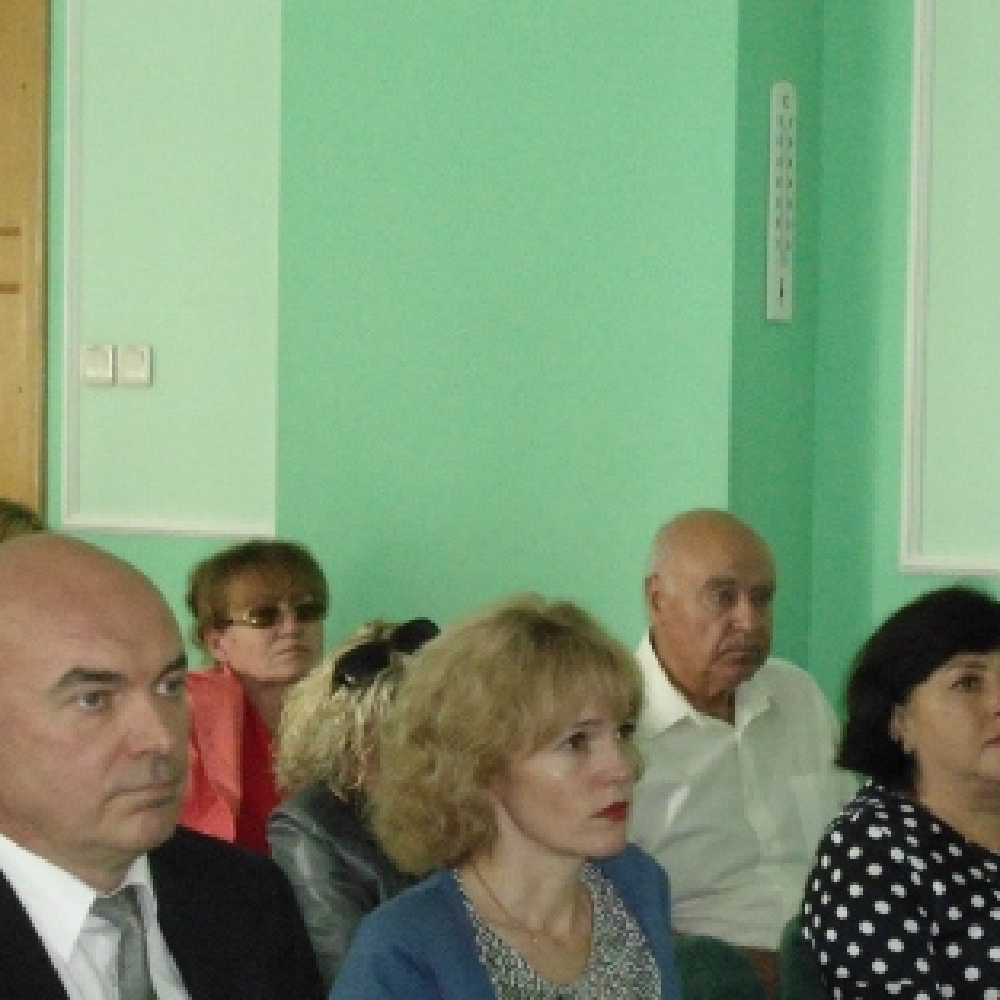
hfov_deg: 15.2
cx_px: 783
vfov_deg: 15.2
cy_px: 709
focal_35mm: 114
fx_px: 3726
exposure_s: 1/60
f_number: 4.2
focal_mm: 11.2
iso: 800
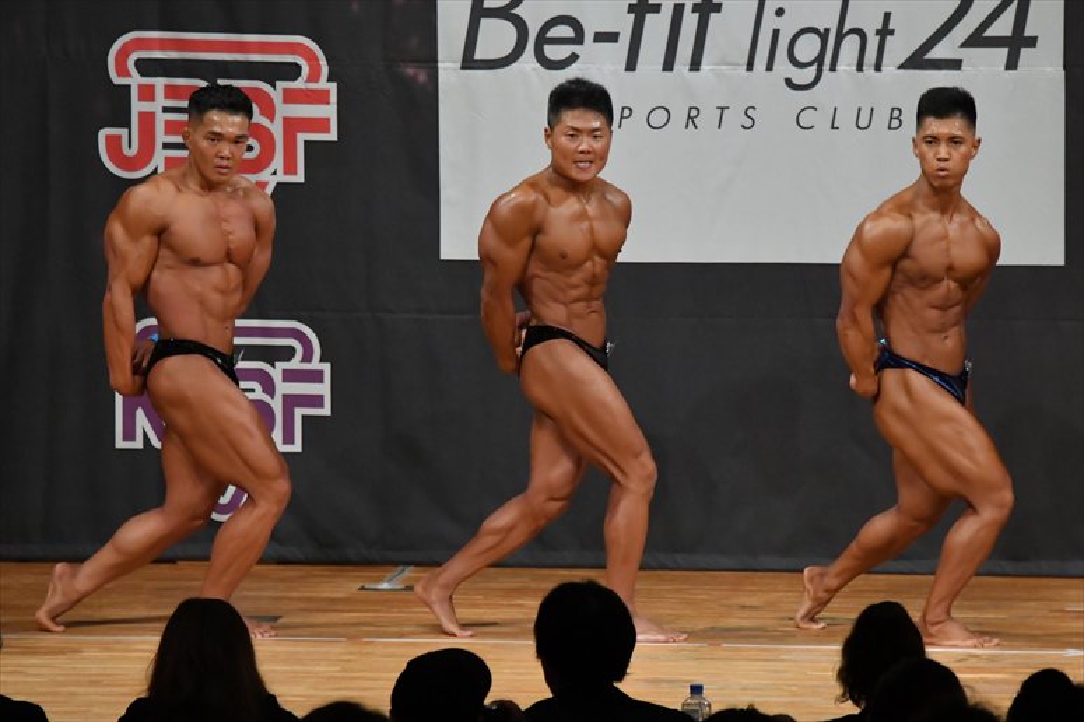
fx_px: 8578
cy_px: 361
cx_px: 542
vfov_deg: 4.8
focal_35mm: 285
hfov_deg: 7.2
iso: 6400
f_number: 5.6
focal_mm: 190
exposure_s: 1/400
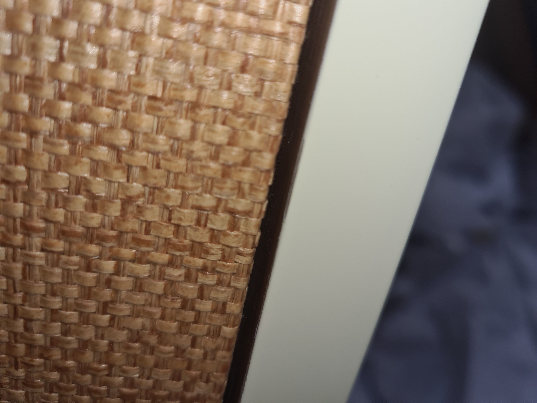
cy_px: 202
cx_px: 268
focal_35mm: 26
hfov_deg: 67.3
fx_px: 403
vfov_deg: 53.1
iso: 50
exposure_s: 1/299
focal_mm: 5.4
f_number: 1.8
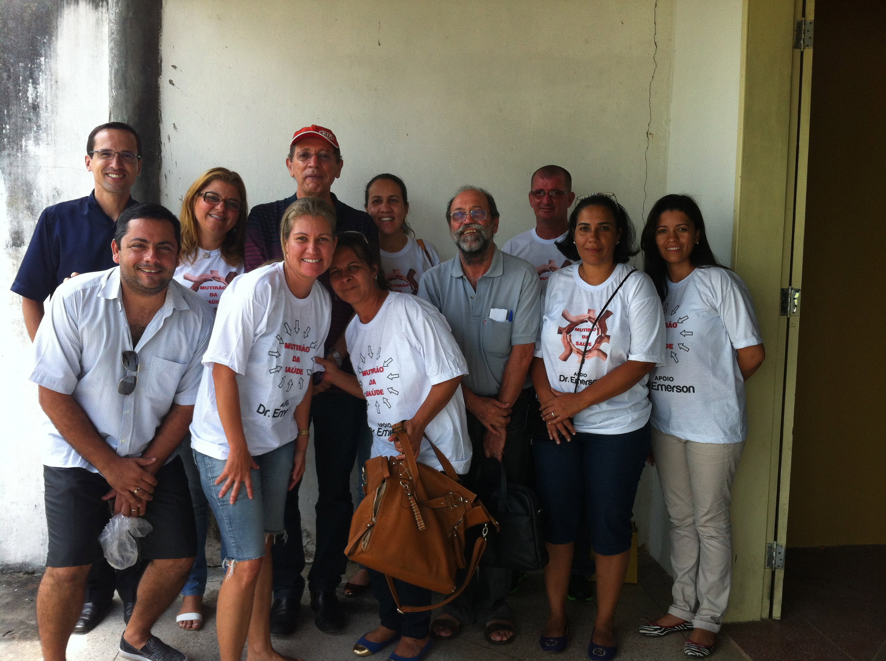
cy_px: 330
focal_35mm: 35
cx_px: 443
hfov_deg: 52.7
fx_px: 895
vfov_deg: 40.6
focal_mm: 3.85
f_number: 2.8
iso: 80
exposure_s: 1/242
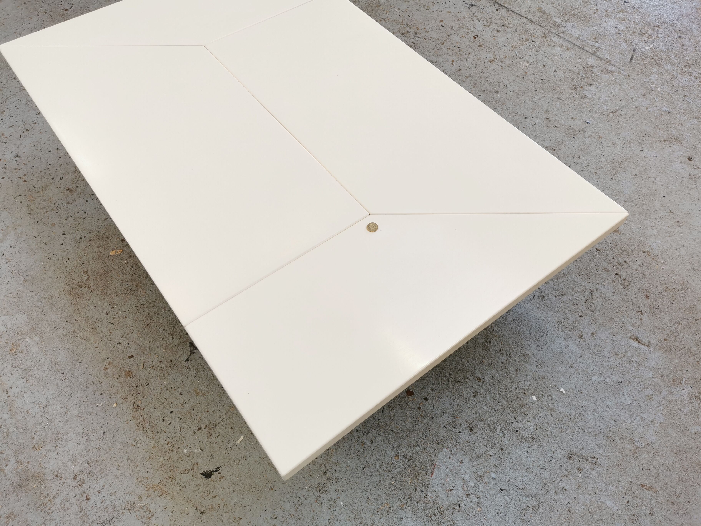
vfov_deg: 51.4
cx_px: 350
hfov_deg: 65.3
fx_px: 547
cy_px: 263
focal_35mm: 27
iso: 80
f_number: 1.8
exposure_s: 1/100
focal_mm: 5.58
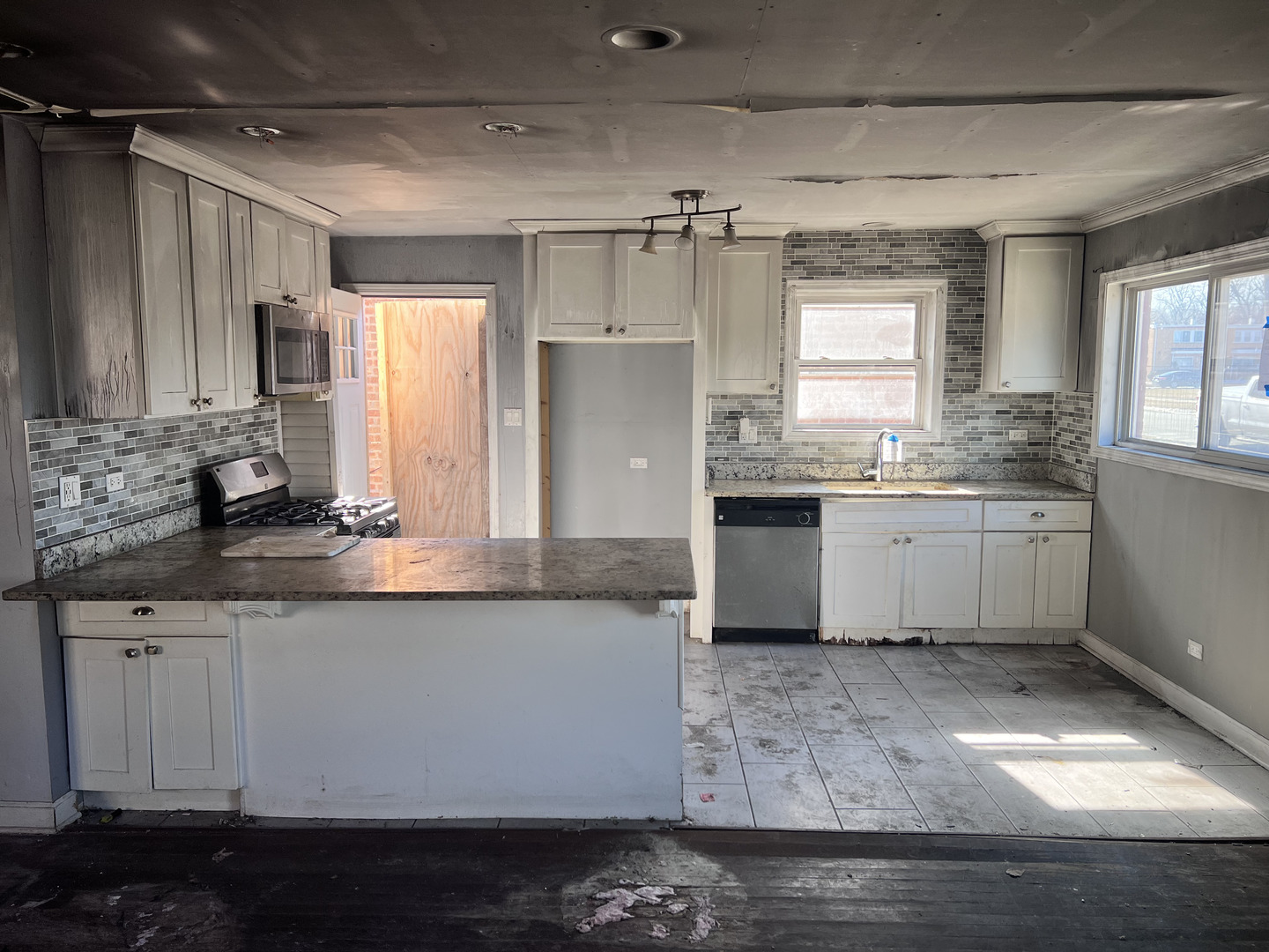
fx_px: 953
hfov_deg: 67.3
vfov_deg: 53.1
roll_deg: -0.5
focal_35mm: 26
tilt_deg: -8.7
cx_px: 634
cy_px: 476
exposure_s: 1/121
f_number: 1.5
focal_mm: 5.7
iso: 64
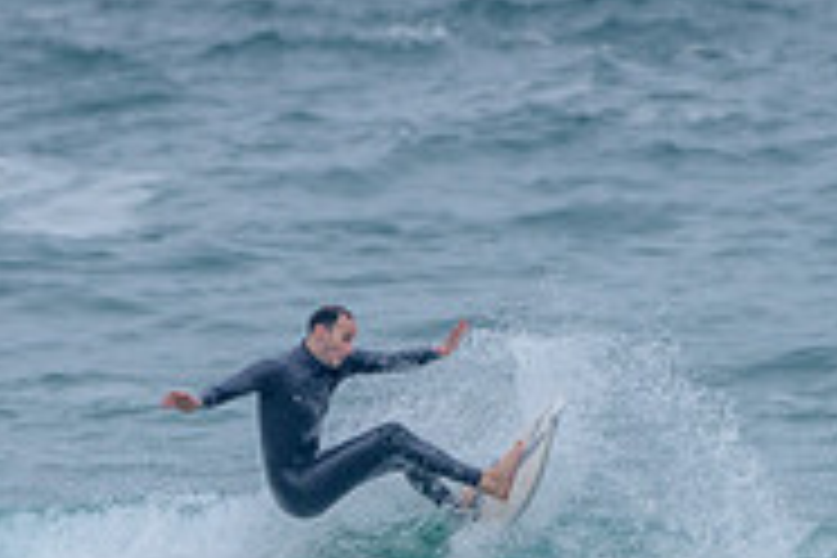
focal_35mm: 1912
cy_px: 542
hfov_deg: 1.1
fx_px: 44451
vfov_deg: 0.7
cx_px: 256
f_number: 5.6
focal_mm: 500
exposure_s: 1/1250
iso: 500
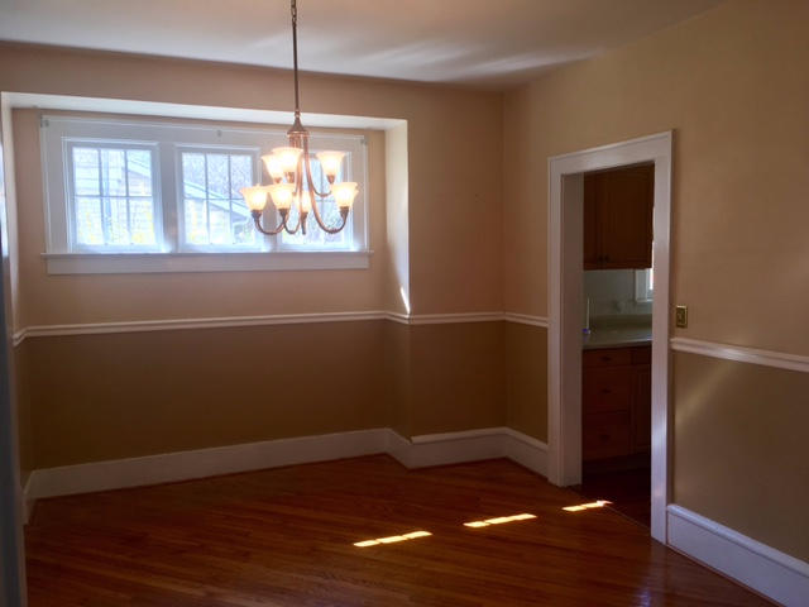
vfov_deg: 48.2
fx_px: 678
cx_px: 404
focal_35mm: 29
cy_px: 304
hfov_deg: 61.7
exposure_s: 1/40
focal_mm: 4.15
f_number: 2.2
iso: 25
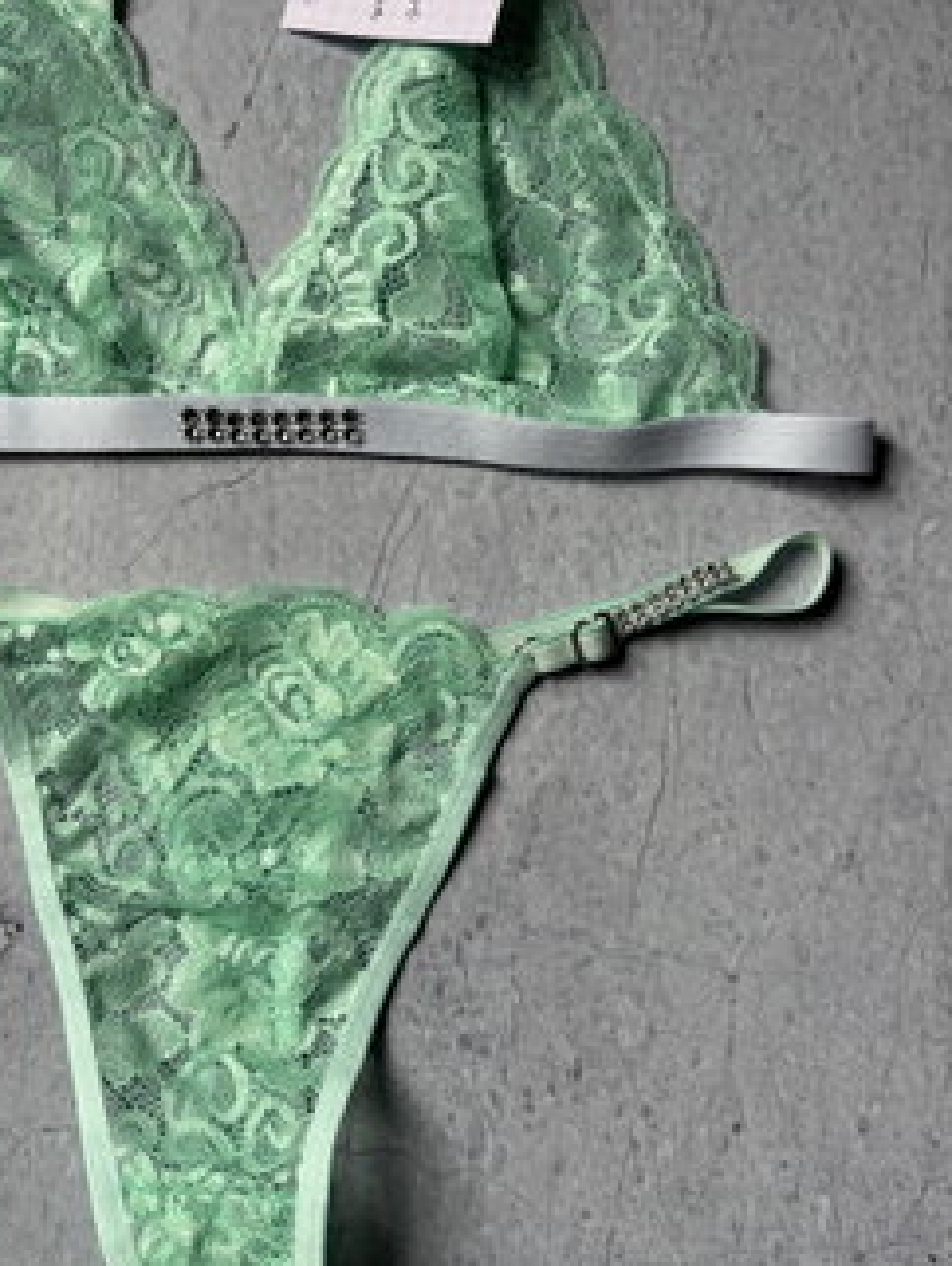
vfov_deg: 43.7
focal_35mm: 43
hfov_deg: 33.2
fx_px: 1575
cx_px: 291
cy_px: 541
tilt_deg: -80.6
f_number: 1.6
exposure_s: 1/523
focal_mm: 5.96
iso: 50
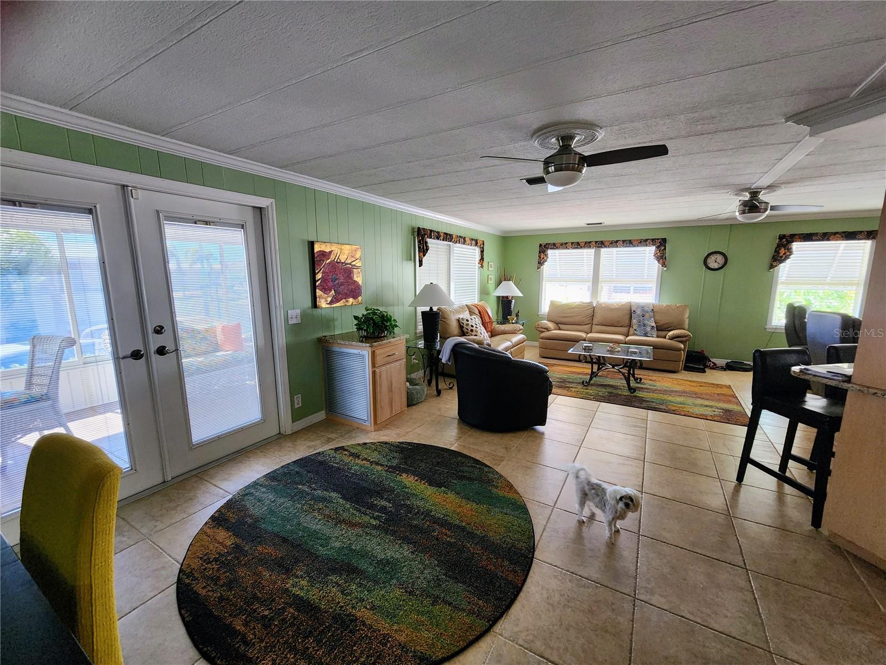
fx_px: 333
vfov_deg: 89.9
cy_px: 332
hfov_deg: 106.2
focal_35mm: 13
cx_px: 443
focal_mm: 2.2
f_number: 2.2
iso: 400
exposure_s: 1/60
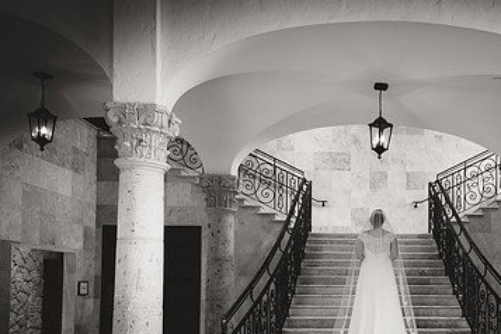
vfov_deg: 33.2
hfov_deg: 47.6
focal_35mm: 39
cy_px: 269
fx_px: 543
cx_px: 379
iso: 2500
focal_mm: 24
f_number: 2.8
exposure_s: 1/100
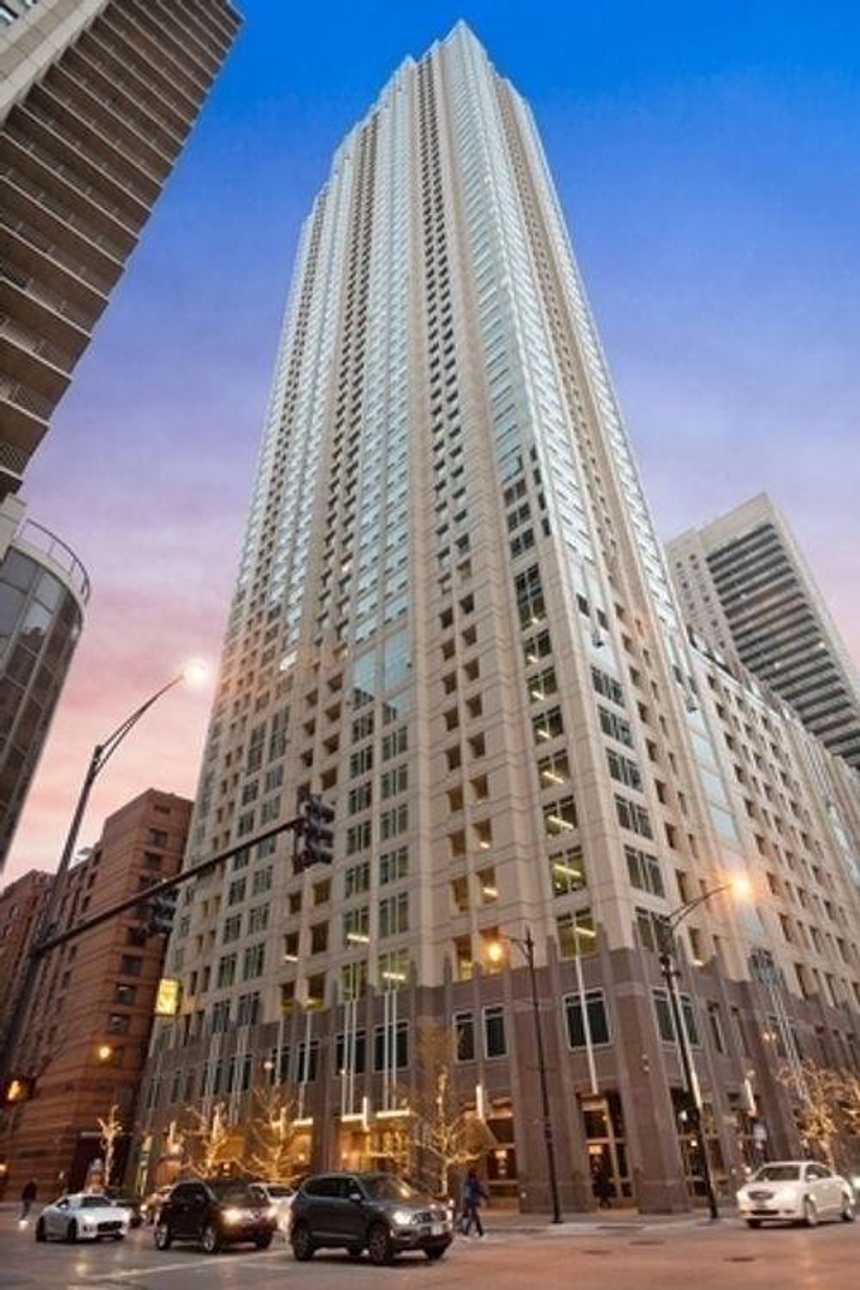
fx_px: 717
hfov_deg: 61.9
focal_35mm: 20
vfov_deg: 84.0
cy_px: 645
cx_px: 430
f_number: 8
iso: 2000
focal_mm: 20
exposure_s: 1/15
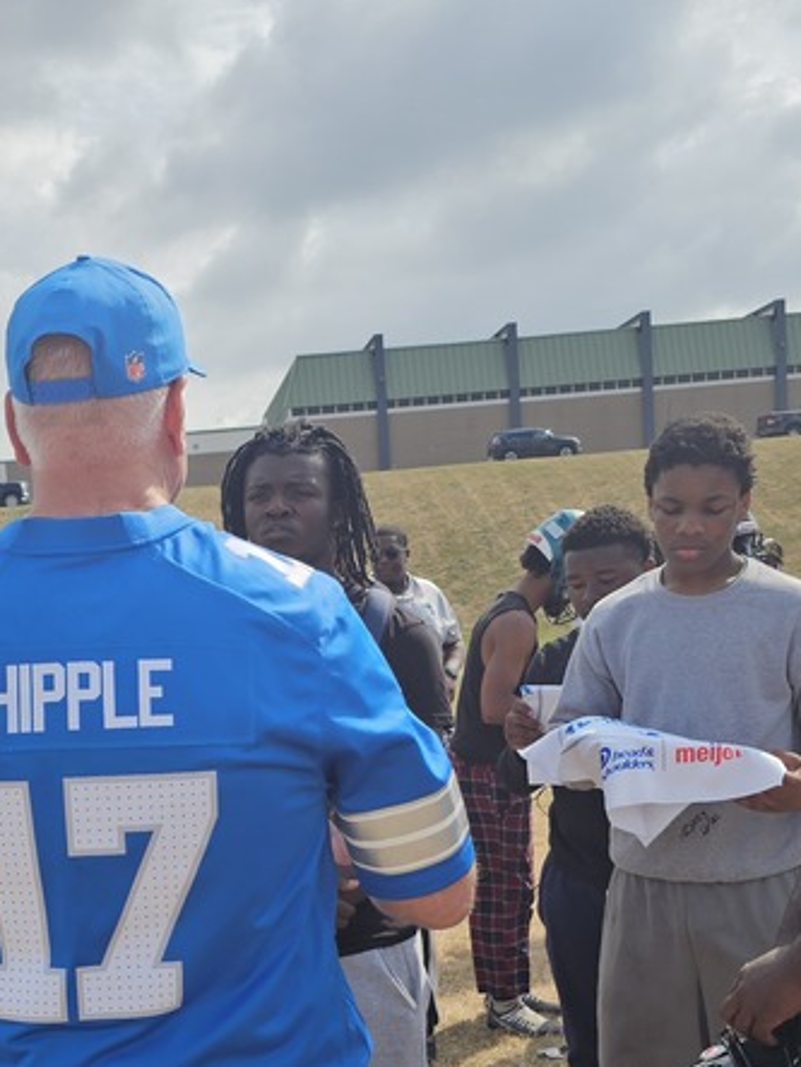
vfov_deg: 34.8
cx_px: 168
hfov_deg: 27.0
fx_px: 1635
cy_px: 887
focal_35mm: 53
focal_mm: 6.3
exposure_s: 1/707
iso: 10
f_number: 1.7
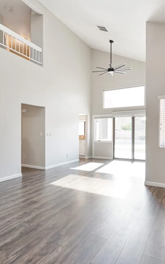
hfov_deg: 48.9
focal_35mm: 25
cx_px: 64
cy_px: 131
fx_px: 180
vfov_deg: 72.5
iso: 250
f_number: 8
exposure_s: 1/8
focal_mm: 16
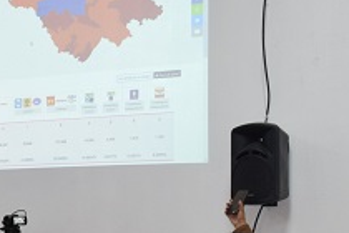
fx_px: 916
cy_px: 231
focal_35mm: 94
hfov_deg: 21.4
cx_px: 93
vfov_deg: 14.3
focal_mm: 21
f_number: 5.6
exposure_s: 1/125
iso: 800
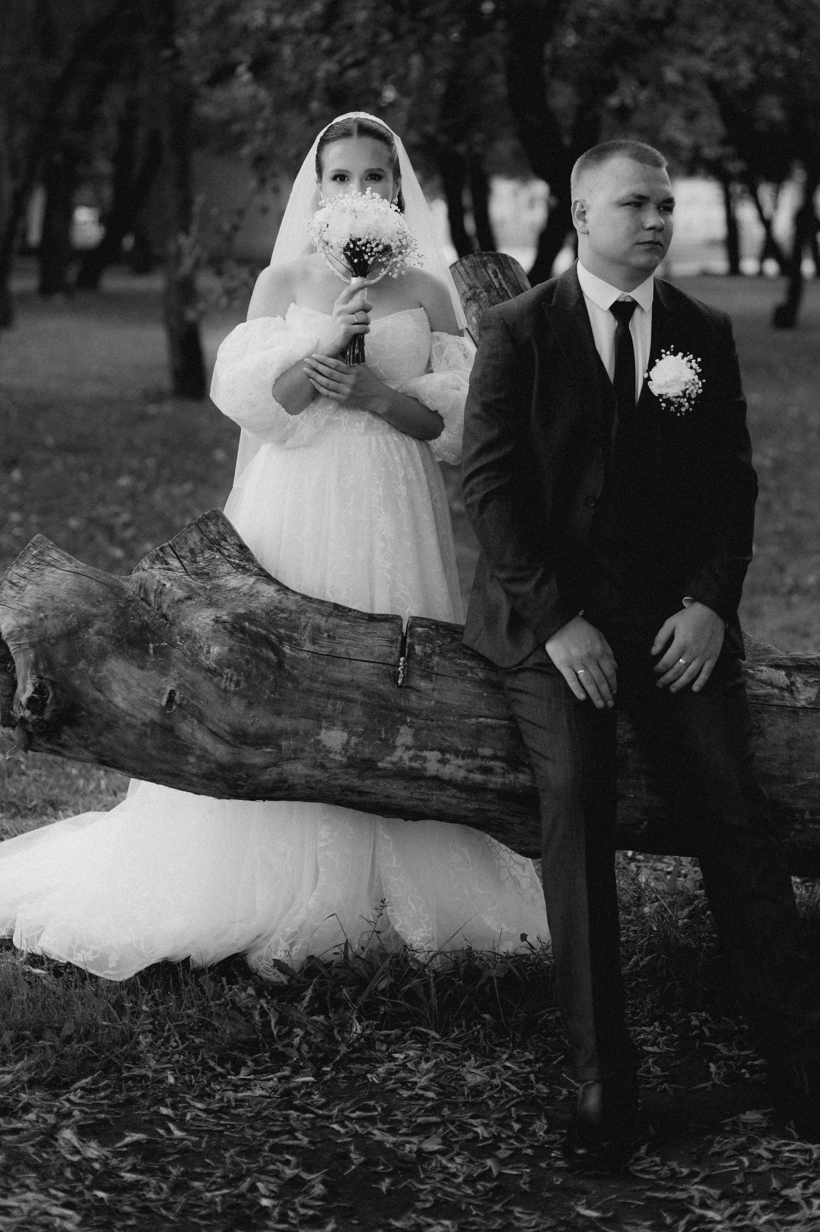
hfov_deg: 20.3
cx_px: 480
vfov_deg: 29.9
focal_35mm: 67
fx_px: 2293
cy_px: 420
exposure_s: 1/500
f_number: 2
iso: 320
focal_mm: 50
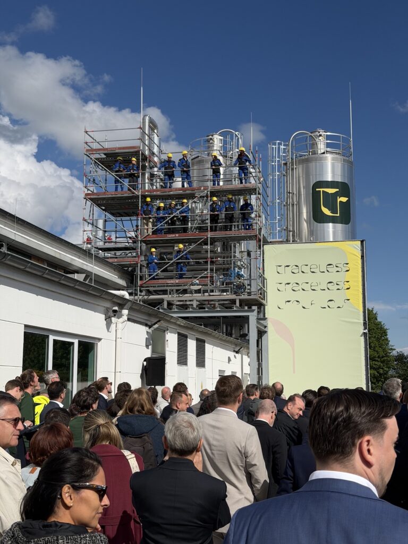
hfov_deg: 30.3
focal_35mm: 48
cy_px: 272
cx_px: 204
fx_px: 754
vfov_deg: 39.7
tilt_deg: +10.2
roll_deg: +0.8
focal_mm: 6.76
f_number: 1.78
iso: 80
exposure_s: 1/9901
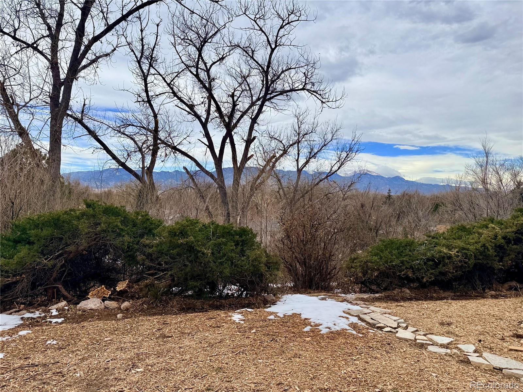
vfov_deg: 56.8
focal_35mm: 24
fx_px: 363
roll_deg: -0.8
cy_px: 196
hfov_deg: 71.6
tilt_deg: -0.1
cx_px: 262
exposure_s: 1/3953
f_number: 1.78
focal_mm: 6.76
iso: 80
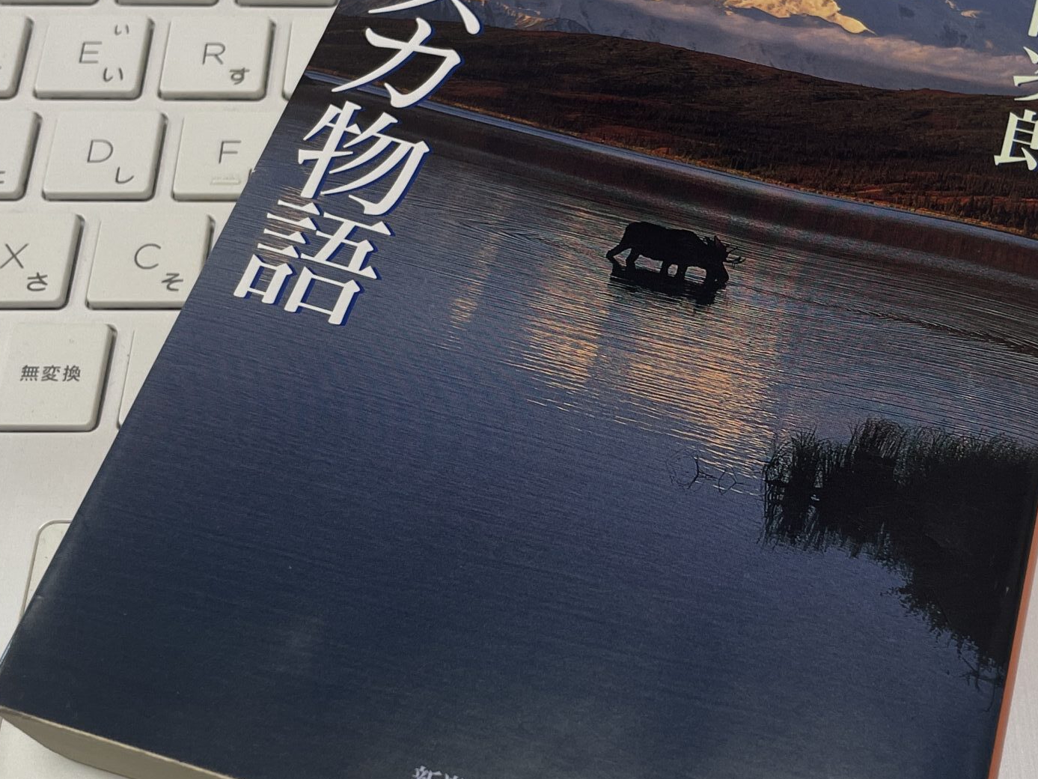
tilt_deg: -62.9
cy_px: 411
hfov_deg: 39.4
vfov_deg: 30.3
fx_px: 1439
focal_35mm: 48
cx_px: 647
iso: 100
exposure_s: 1/100
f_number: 1.6
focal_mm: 4.2
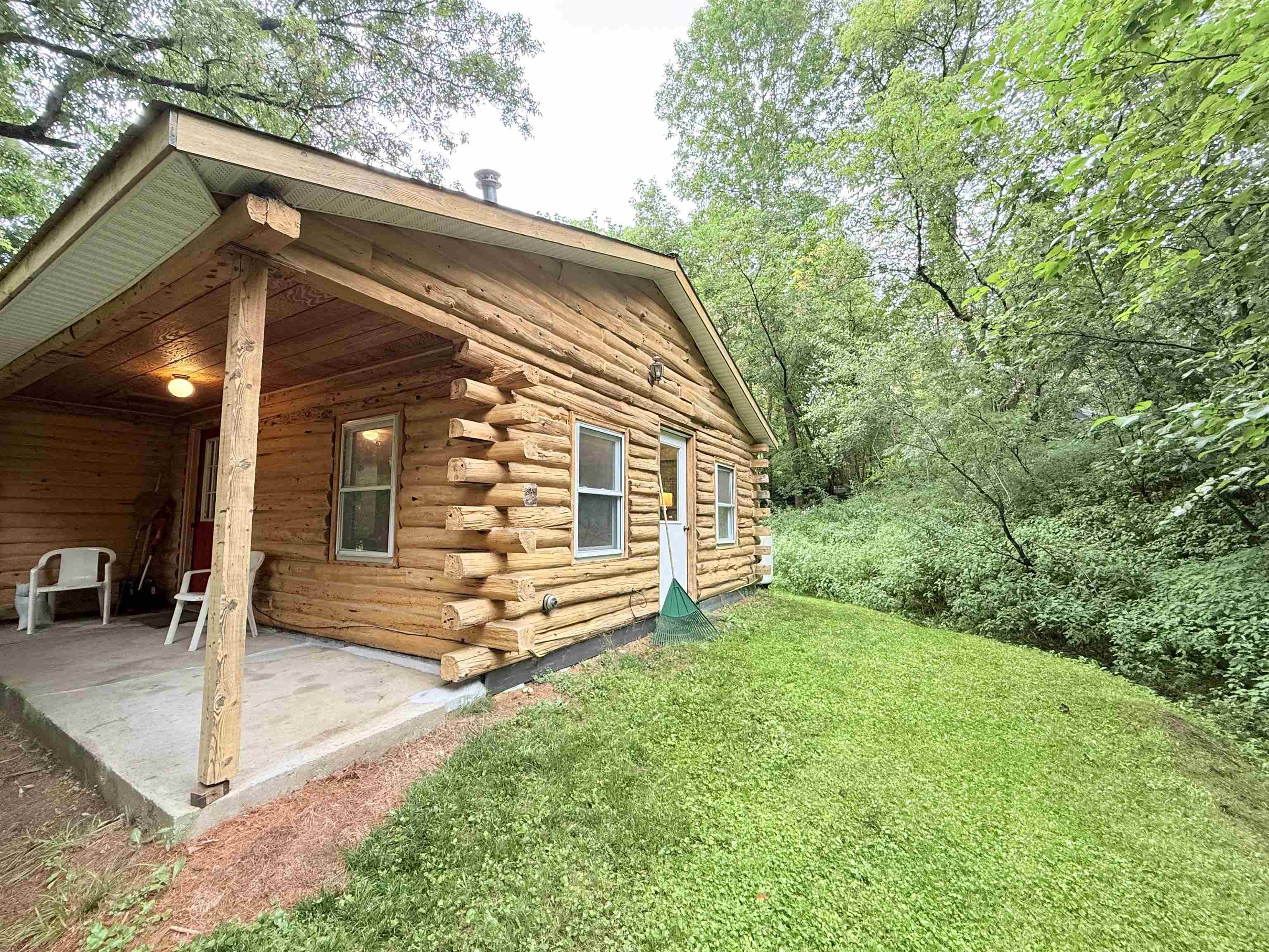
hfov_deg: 102.1
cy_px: 476
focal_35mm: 14
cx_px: 634
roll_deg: -0.3
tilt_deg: +5.9
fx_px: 513
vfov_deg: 85.7
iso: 160
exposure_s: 1/99
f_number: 2.2
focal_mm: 2.22
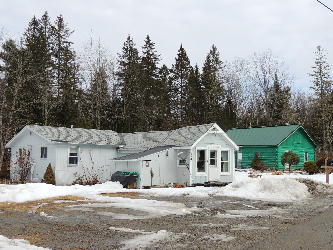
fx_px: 414
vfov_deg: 33.6
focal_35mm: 43
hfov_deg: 43.9
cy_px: 125
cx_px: 166
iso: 100
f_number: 3.4
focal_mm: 7.6
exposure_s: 1/640
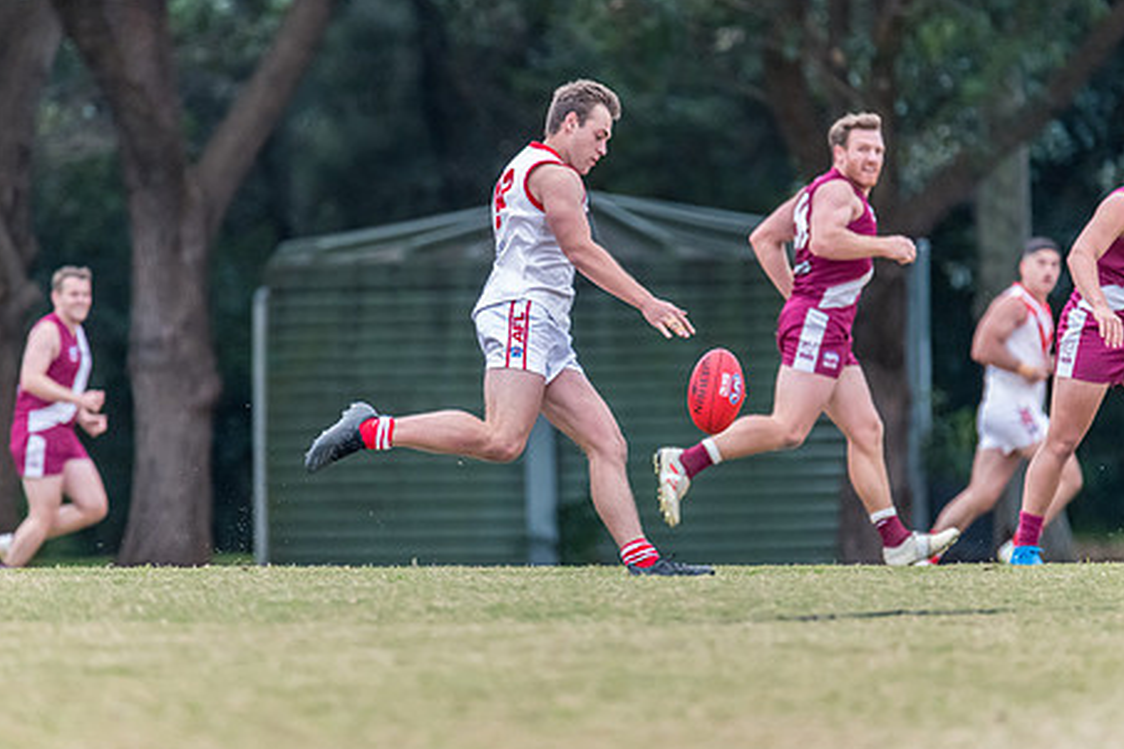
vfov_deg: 1.7
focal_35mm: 791
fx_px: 24695
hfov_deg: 2.6
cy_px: 363
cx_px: 602
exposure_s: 1/1250
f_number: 6.3
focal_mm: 600
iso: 2800
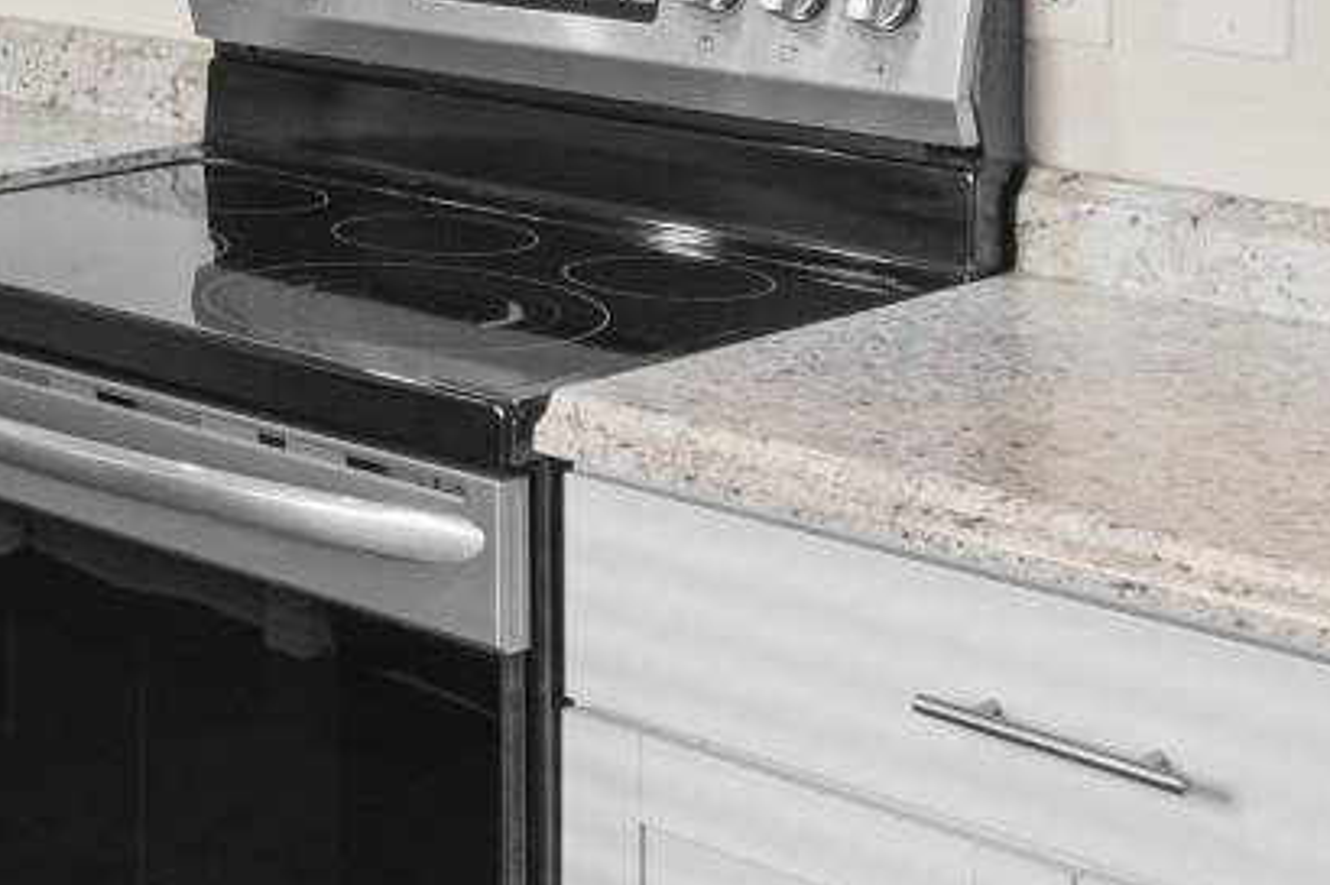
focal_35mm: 83
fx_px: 3065
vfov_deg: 15.1
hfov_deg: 21.7
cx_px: -467
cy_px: -467
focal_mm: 14
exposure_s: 1/5
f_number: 5
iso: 100
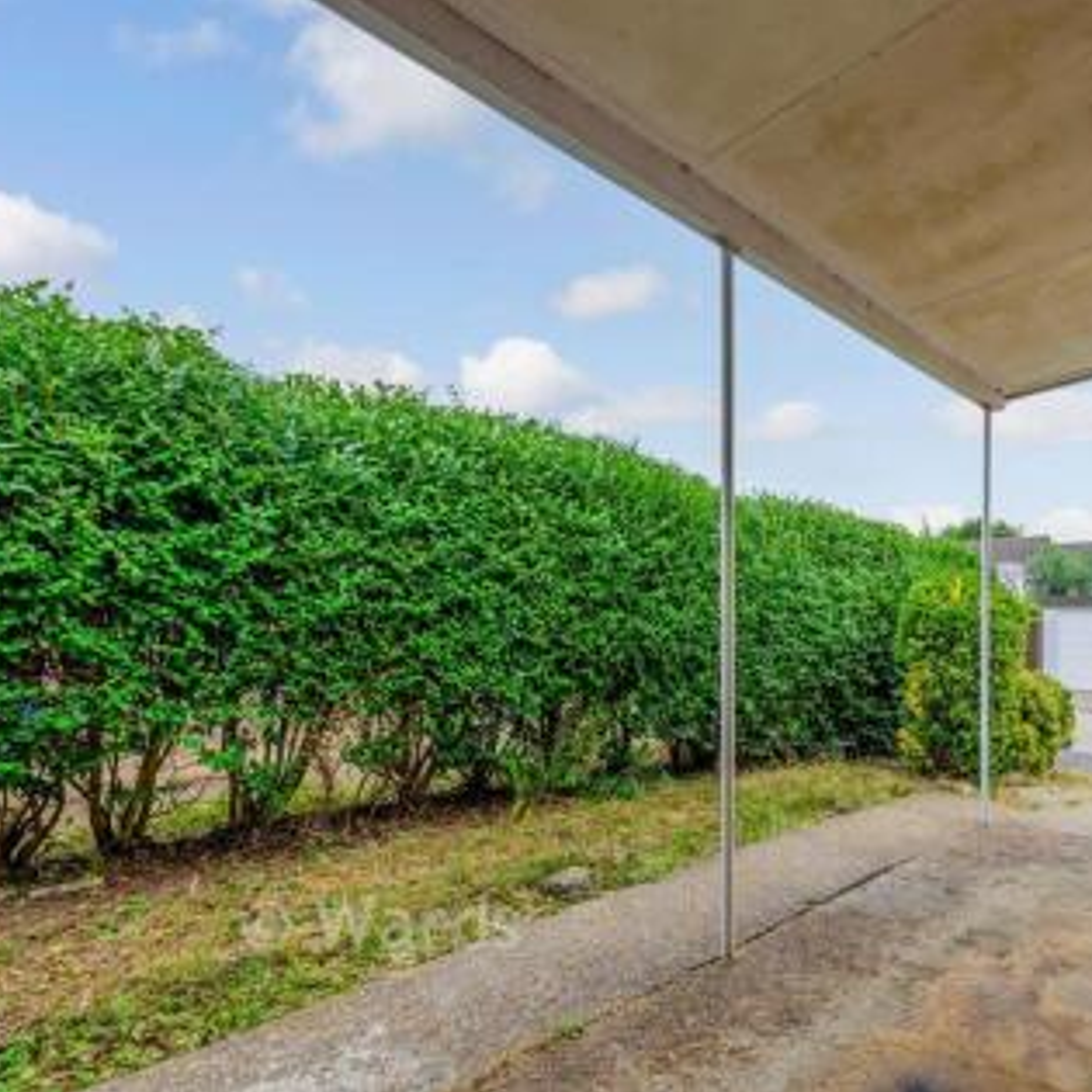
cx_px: 777
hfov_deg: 76.6
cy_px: 546
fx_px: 642
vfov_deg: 80.7
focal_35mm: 18
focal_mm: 14
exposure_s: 1/125
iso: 100
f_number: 8
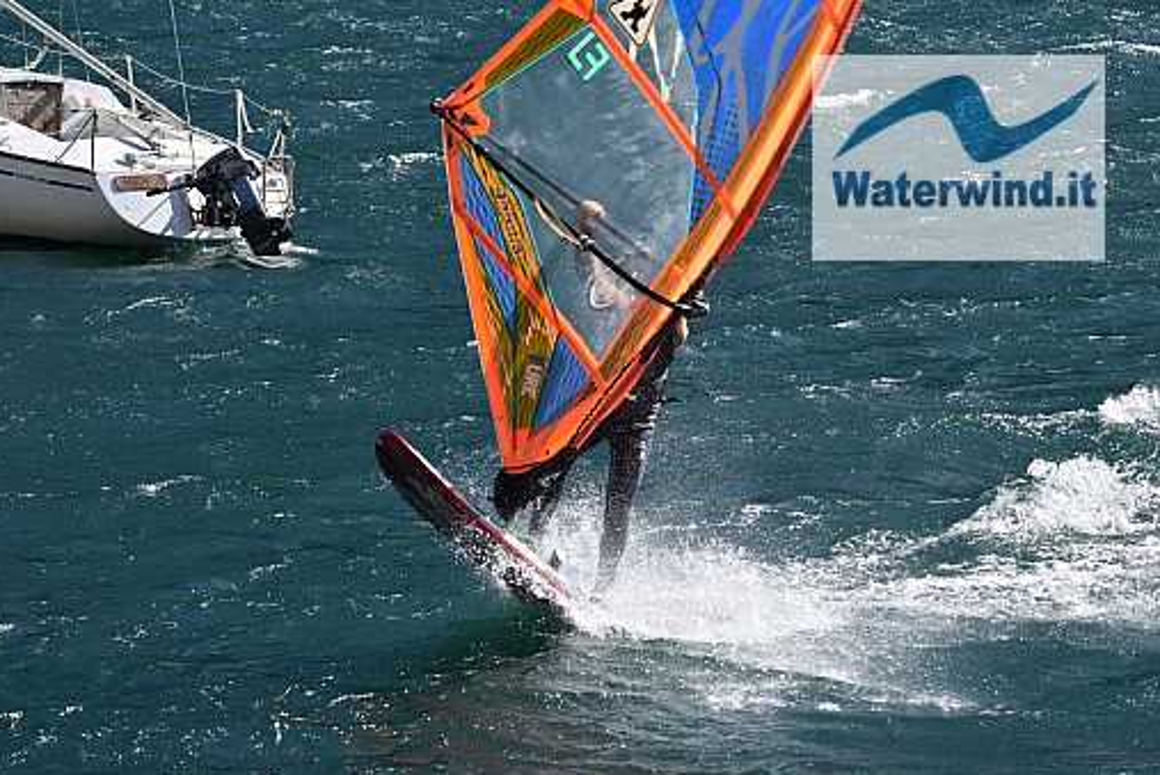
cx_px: 577
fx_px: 6595
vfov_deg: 6.7
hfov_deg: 10.1
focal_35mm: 205
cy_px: 389
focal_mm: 135
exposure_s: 1/640
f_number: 6.3
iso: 200
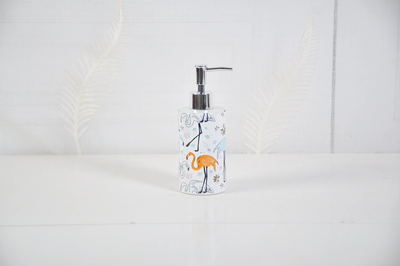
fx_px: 1332
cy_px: 133
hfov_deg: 17.1
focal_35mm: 120
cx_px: 200
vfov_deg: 11.4
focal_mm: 80
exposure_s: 1/125
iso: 200
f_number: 5.6
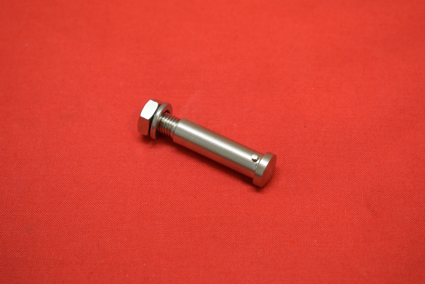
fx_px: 974
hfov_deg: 24.6
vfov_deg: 16.6
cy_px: 142
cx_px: 212
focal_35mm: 82
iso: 2000
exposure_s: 1/125
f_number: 5.6
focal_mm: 55
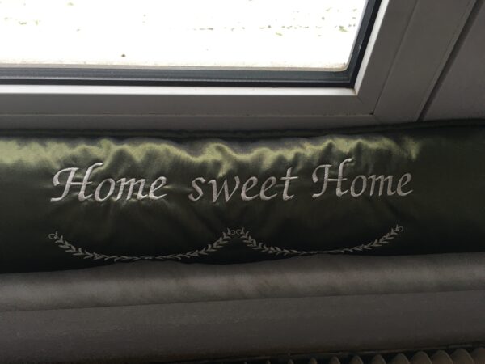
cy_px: 182
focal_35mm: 29
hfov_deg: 61.7
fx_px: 406
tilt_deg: -48.2
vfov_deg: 48.2
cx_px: 242
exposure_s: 1/33
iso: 40
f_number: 2.2
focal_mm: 4.15
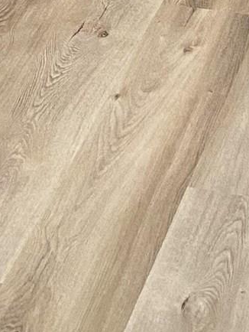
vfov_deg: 11.4
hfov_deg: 10.5
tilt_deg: -12.7
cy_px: -509
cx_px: 338
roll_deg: -0.6
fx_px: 1322
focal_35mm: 138
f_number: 1.8
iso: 160
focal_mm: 4.25
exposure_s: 1/60
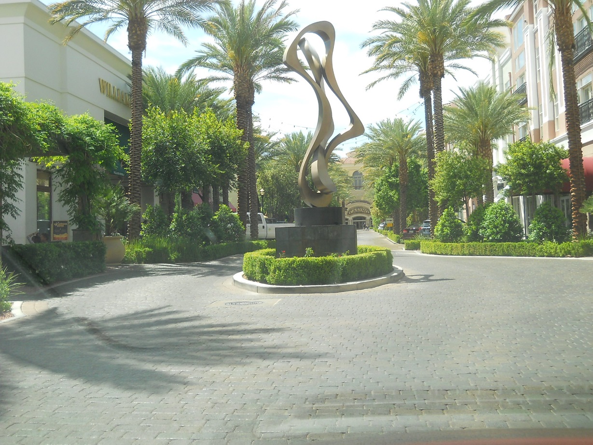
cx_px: 296
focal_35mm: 41
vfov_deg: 35.1
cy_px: 222
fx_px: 702
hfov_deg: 45.8
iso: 80
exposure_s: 1/320
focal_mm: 6.72
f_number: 3.1
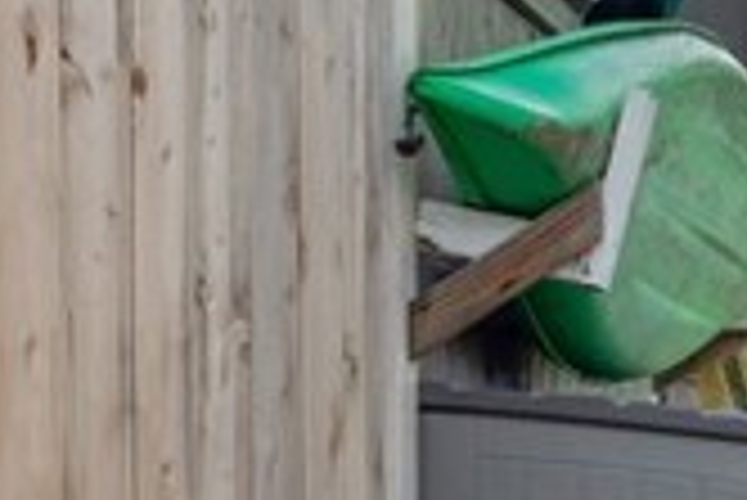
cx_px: 180
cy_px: 633
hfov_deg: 19.3
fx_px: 2181
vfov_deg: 12.7
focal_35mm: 105
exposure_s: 1/25
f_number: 8
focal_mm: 17
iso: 200
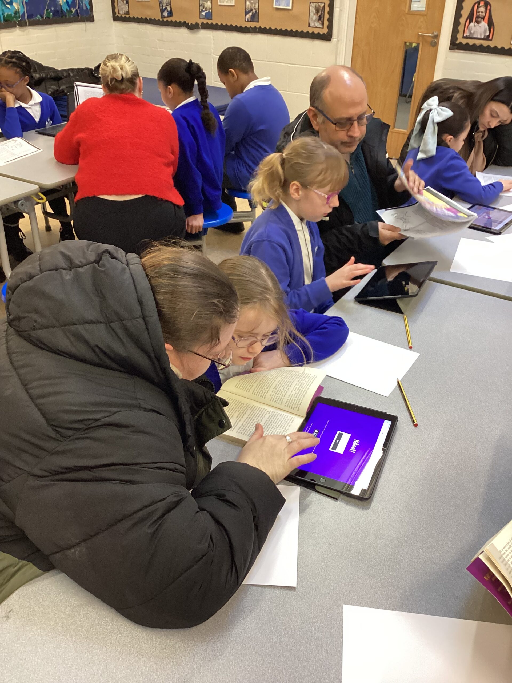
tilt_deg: -30.8
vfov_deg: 58.4
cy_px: 342
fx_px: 611
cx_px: 256
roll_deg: +0.4
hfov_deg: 45.4
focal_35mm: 31
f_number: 2.4
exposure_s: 1/50
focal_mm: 3.3
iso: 250
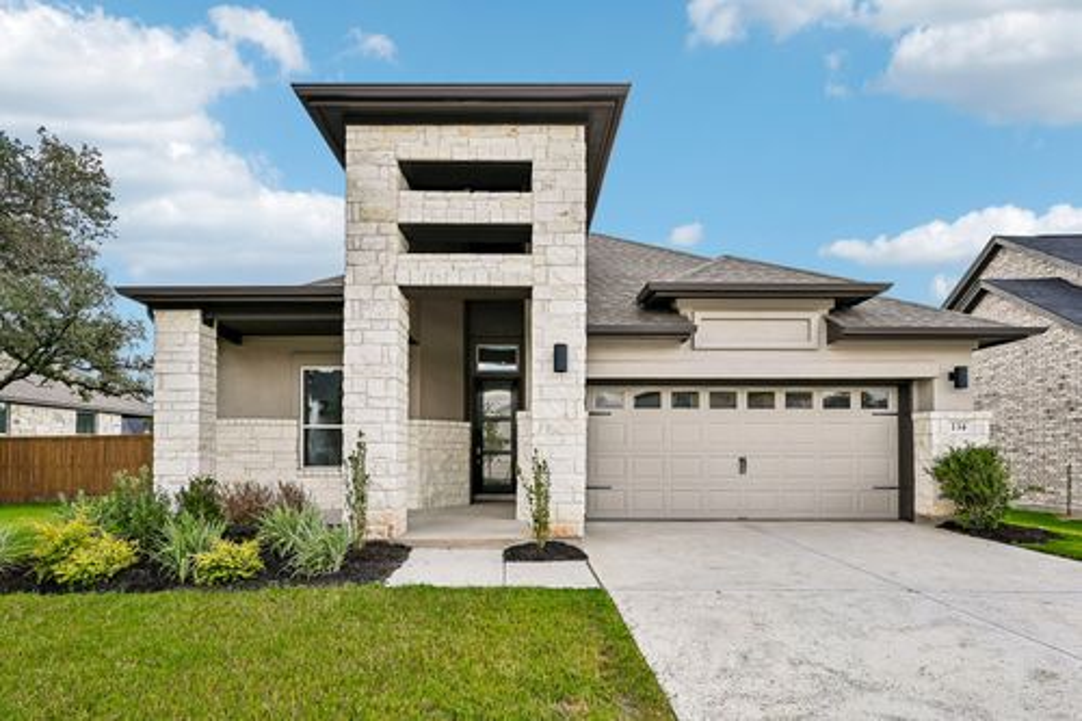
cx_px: 541
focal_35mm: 18
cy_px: 360
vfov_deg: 68.8
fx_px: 526
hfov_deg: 91.6
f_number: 8
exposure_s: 1/250
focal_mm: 17.5
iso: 100
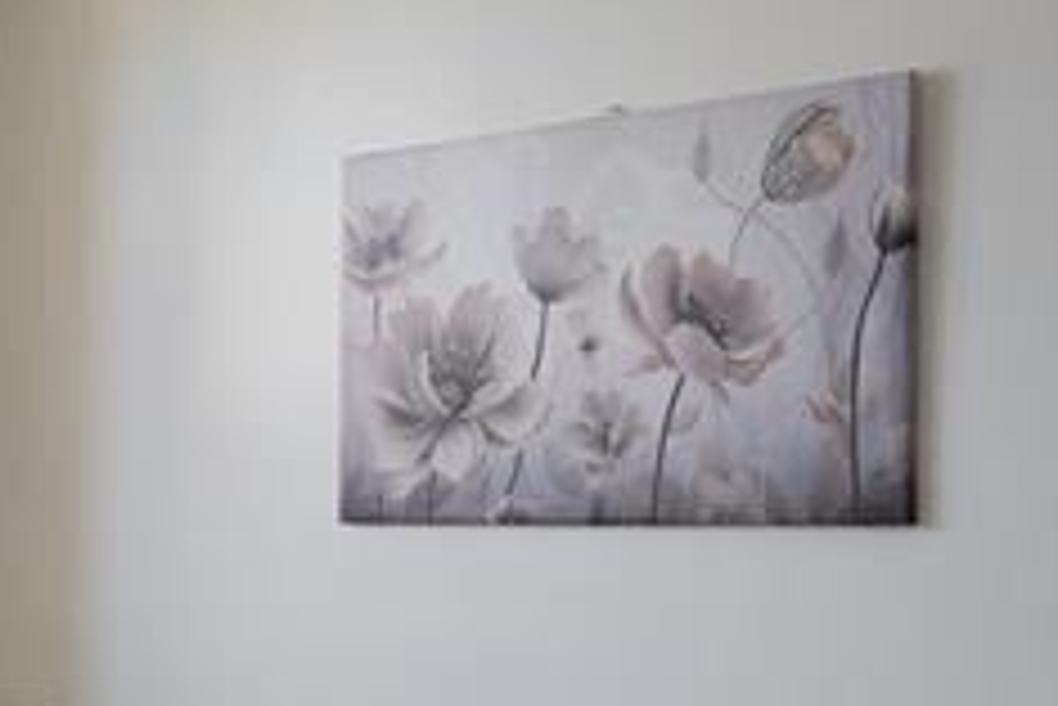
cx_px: -675
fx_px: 2558
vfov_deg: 15.7
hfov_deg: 19.3
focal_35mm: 87
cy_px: 517
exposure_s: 1/80
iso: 1000
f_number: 8
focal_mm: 20
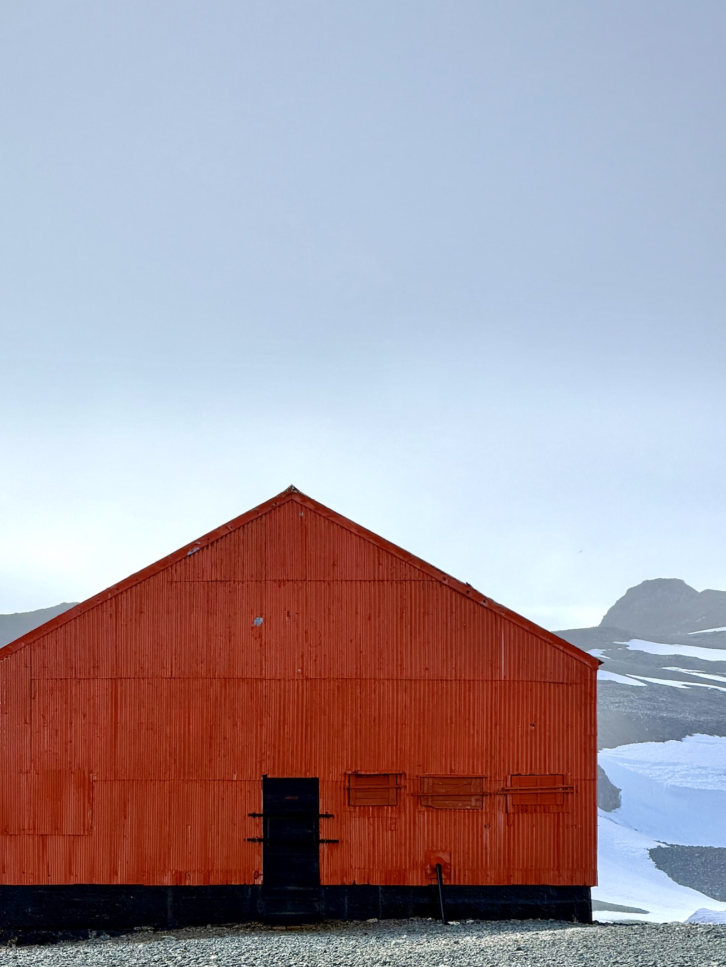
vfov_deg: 13.4
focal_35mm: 147
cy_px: 700
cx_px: 296
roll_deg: -0.1
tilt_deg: +2.9
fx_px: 4110
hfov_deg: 10.1
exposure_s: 1/638
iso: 25
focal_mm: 16.89
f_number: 2.8
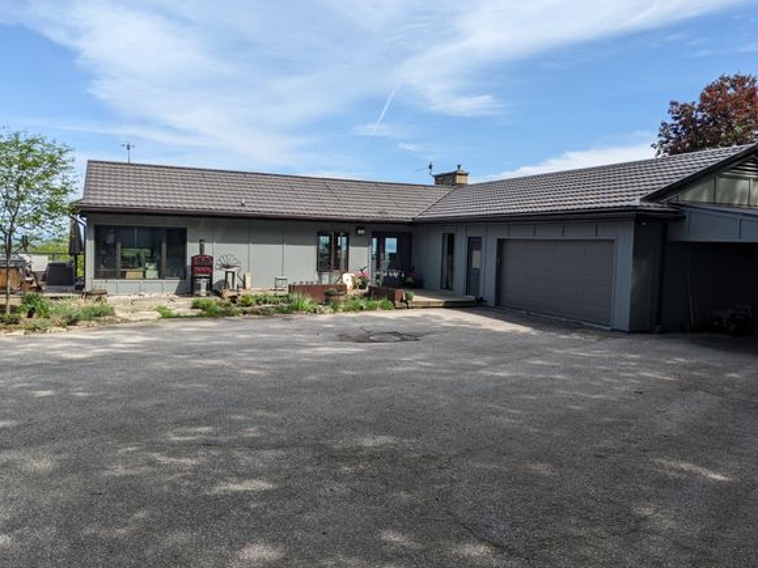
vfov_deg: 49.7
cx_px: 381
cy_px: 277
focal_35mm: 28
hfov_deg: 63.5
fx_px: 613
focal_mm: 4.38
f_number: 1.73
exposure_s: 1/2597
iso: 60
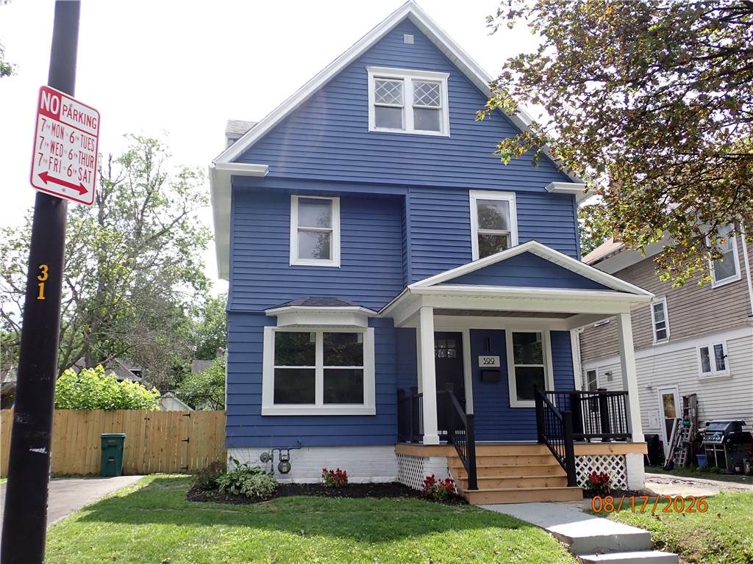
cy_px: 282
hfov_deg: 56.8
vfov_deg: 44.2
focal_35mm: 32
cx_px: 376
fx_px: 696
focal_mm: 5.79
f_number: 3.2
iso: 100
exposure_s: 1/400
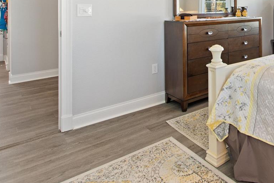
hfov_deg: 53.1
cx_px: 245
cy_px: 3
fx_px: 236
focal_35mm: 31
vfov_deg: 38.0
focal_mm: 10
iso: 400
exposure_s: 1/30
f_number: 4.5
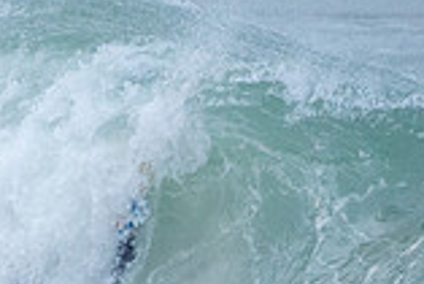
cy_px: 399
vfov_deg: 0.5
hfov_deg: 0.7
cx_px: 116
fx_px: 32713
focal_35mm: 2775
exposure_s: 1/1000
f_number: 5.6
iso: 640
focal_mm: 500
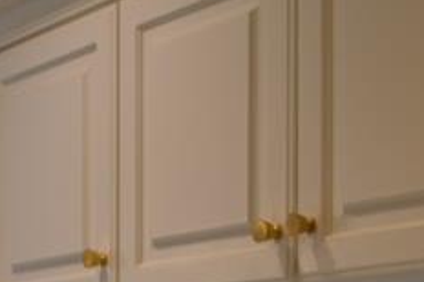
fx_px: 1400
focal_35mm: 119
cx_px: -91
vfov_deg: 10.6
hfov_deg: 16.5
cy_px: 559
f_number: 5
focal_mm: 18
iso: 400
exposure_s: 1/100
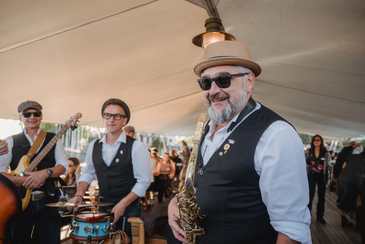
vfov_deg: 46.0
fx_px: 286
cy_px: 122
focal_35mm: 28
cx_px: 182
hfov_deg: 65.0
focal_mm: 28
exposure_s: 1/125
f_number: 3.5
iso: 100
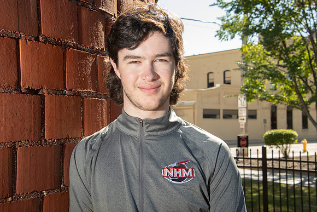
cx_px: 158
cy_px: 106
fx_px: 546
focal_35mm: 62
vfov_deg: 21.9
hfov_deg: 32.4
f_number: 13
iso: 800
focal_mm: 62
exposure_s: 1/160
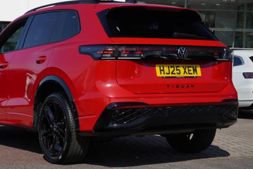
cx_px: 99
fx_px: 562
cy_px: 74
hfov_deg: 25.3
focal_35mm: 80
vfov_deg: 17.1
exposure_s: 1/800
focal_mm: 40
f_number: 5.6
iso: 200
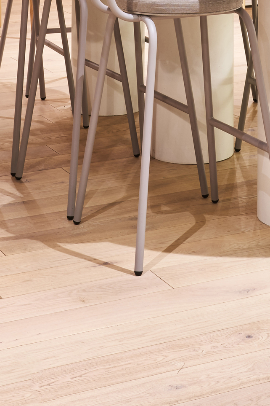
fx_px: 1226
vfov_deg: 17.1
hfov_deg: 12.4
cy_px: -189
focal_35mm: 109
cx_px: 267
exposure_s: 2.5
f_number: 11
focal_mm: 35
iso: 100
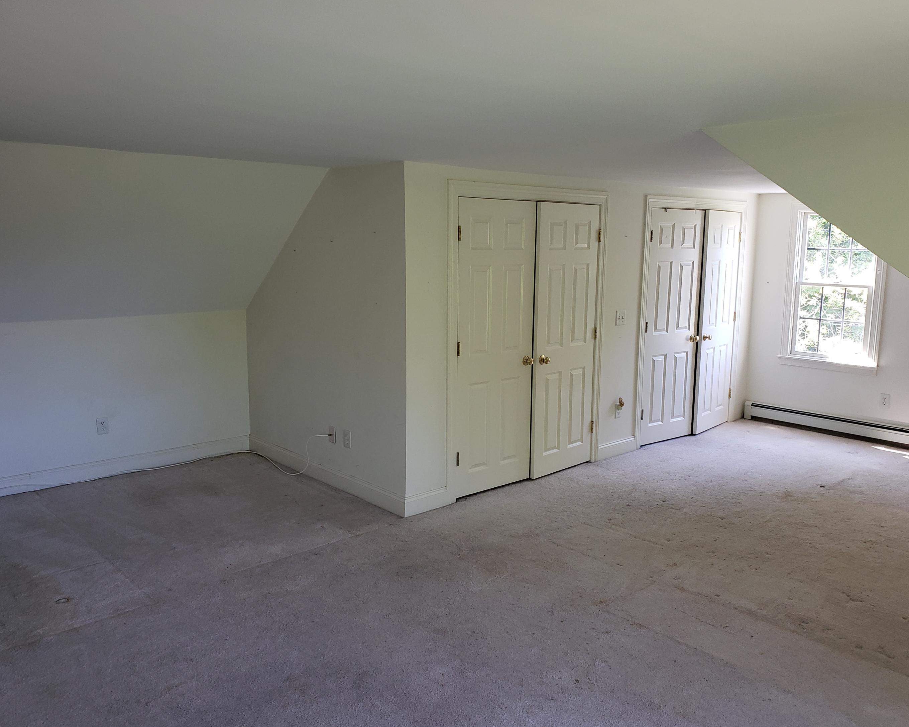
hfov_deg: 62.2
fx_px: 753
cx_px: 475
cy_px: 375
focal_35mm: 28
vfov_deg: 51.5
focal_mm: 4.3
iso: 160
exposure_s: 1/60
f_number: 2.4
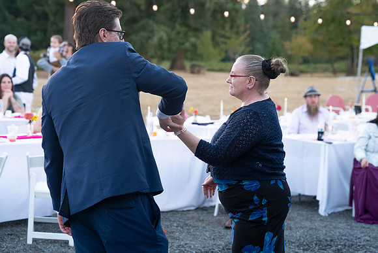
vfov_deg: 17.3
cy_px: 126
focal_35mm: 79
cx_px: 189
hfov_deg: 25.7
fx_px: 830
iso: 2000
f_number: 4
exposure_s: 1/500
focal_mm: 79
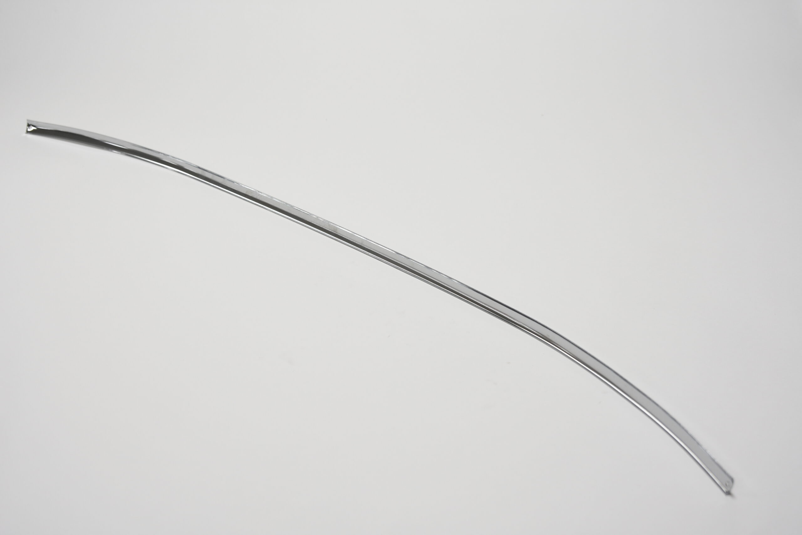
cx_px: 401
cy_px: 268
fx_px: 1036
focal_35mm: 46
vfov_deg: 29.0
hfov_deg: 42.3
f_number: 2.8
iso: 320
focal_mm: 31
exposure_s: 1/100
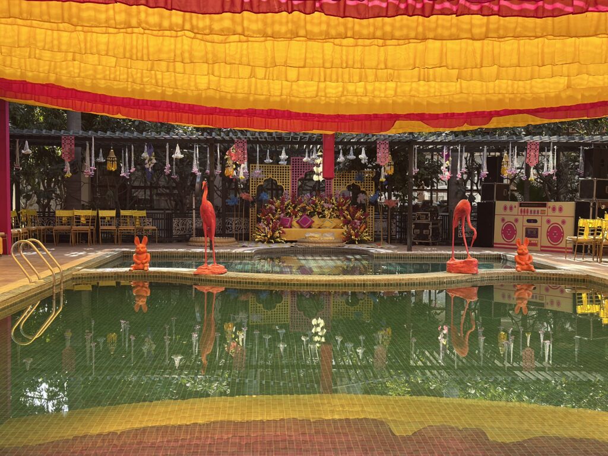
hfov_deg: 39.7
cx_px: 304
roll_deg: -0.9
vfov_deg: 30.3
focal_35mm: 48
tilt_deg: -2.2
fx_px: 843
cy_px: 228
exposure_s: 1/803
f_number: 1.78
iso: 80
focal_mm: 6.86
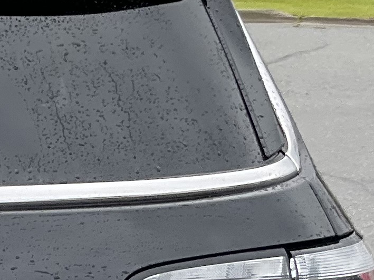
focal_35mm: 165
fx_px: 1782
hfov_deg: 11.4
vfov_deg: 8.7
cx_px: -236
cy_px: 454
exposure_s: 1/297
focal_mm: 3
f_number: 1.8
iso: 25
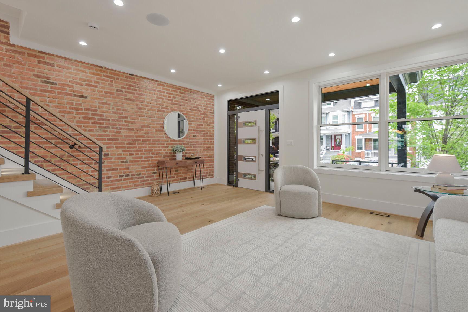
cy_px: 156
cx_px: 234
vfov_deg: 73.7
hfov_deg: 96.7
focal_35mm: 16
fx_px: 208
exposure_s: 1/4
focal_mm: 16
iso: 400
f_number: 8
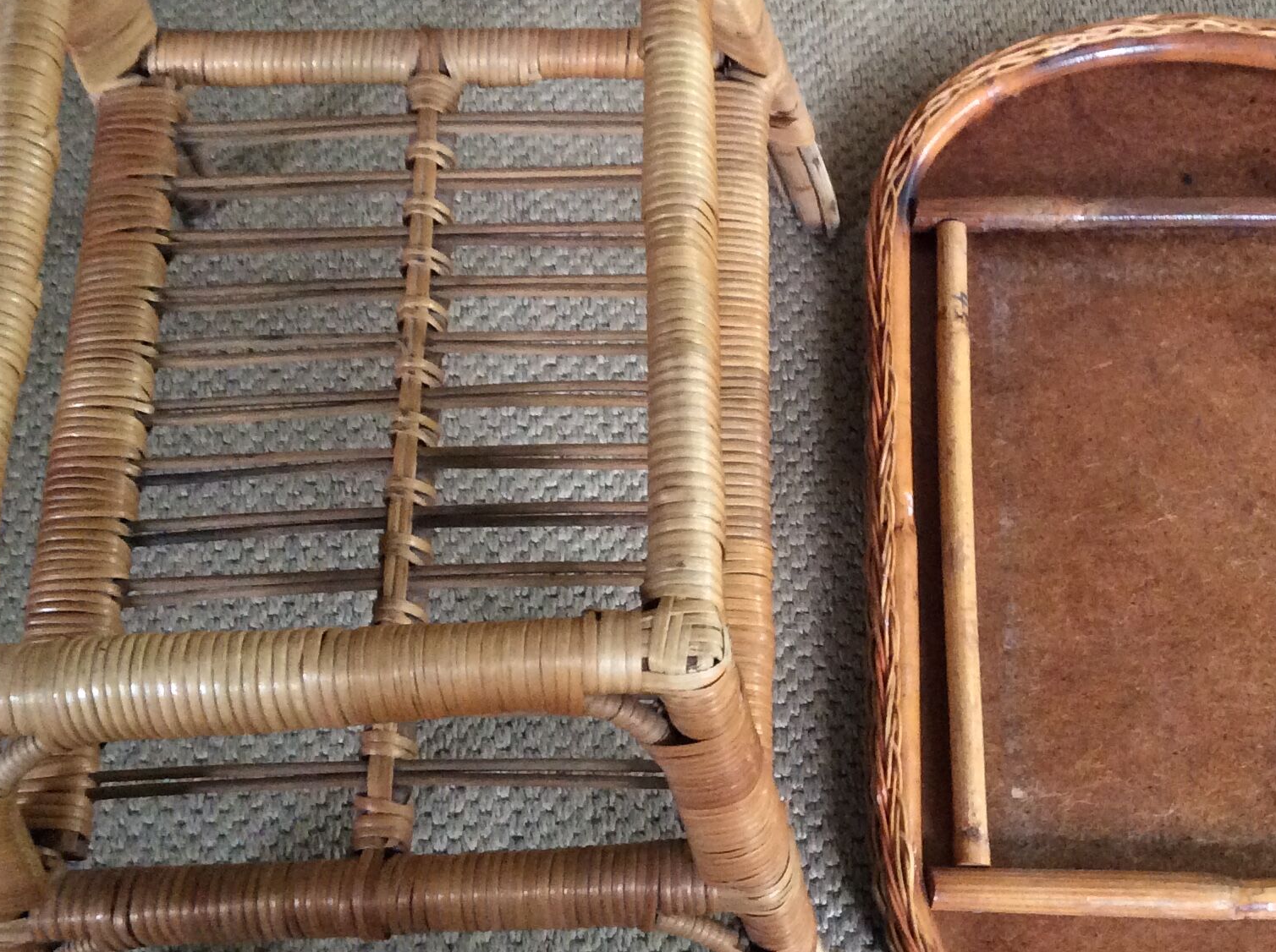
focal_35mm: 55
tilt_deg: -62.7
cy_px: 431
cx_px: 792
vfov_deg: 26.5
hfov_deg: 34.8
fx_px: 2024
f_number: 2.4
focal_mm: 3.3
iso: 250
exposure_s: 1/25
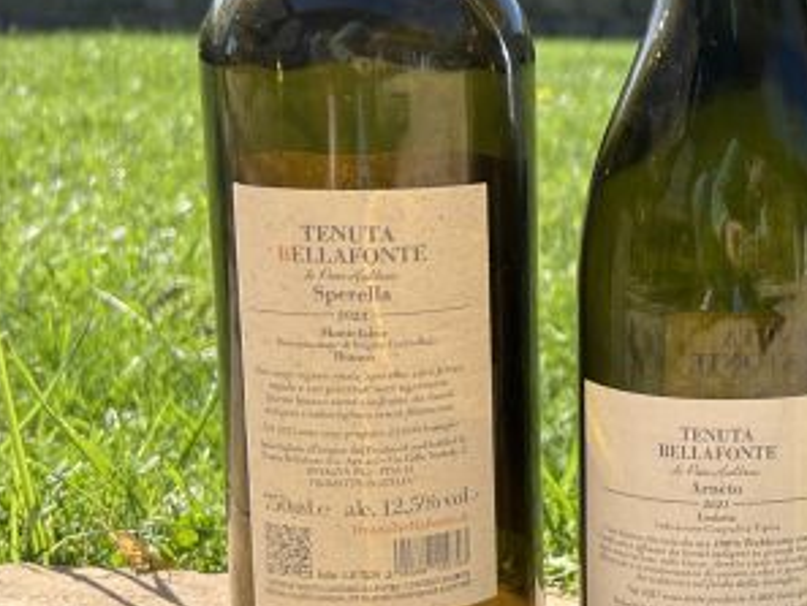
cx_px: 1043
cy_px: 258
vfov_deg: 21.0
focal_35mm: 70
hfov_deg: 24.3
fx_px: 1633
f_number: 1.5
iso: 50
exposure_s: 1/1724
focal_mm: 5.7
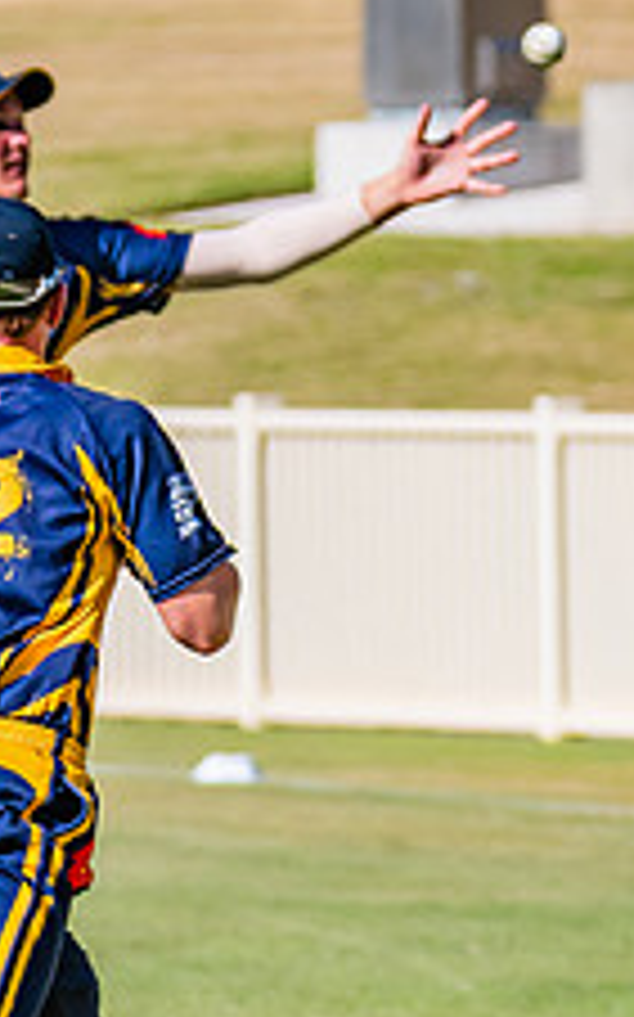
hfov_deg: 1.2
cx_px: 59
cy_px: 451
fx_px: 29093
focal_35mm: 1051
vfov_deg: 2.0
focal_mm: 320
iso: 640
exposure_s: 1/2000
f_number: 9
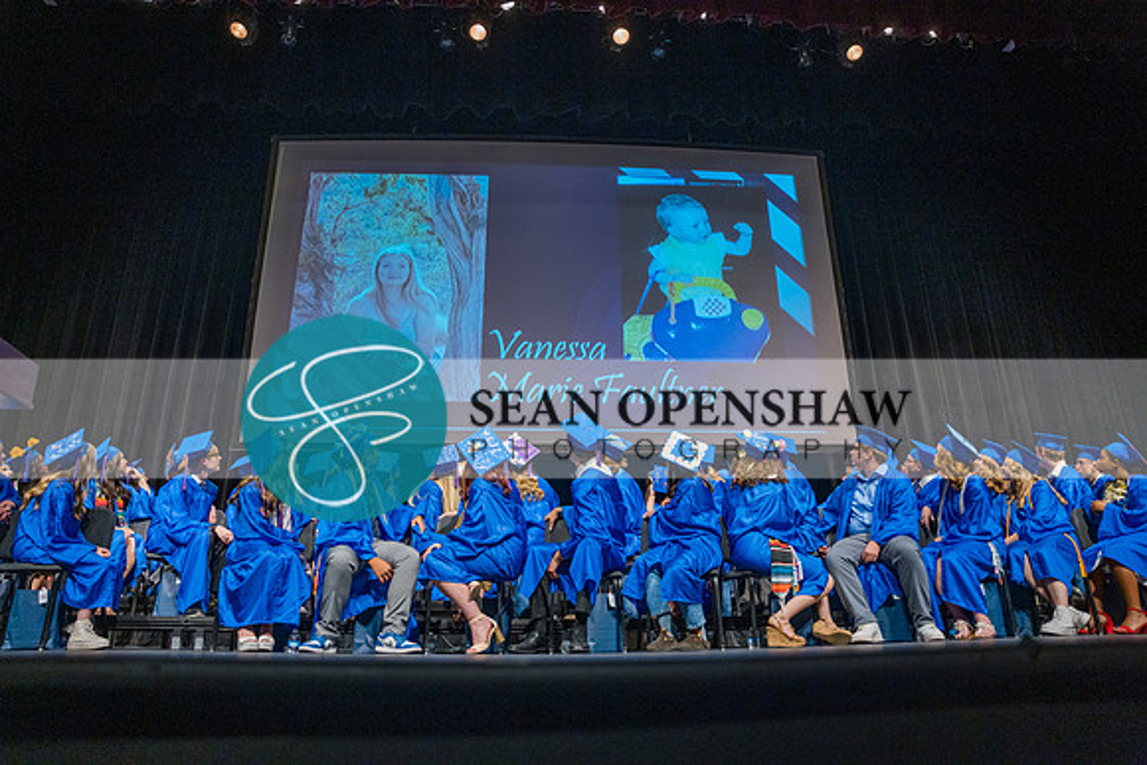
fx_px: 765
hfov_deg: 73.7
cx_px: 574
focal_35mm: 24
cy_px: 382
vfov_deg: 53.2
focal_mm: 24
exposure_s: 1/160
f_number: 2.8
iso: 2500
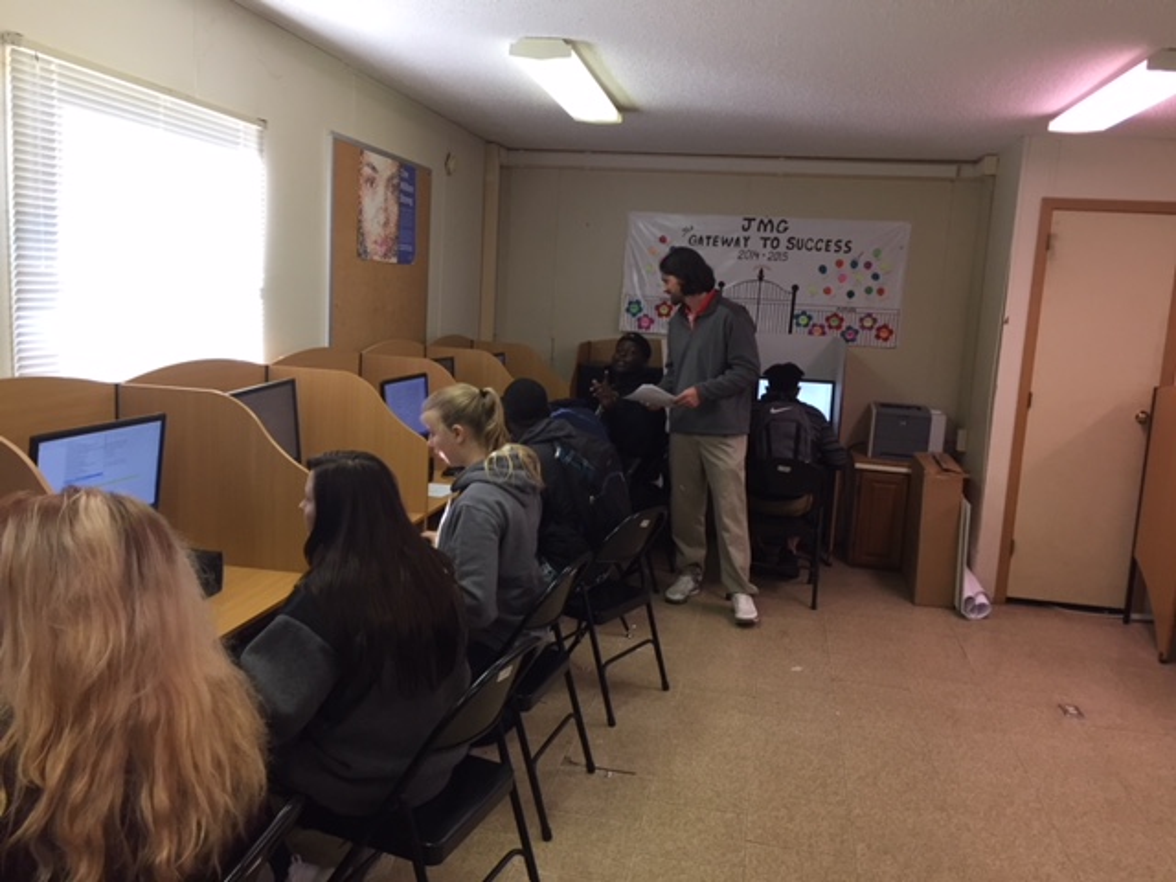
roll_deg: -3.6
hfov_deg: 61.7
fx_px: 985
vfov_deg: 48.2
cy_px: 441
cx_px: 588
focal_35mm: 29
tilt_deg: -7.3
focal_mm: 4.15
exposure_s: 1/30
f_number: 2.2
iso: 50
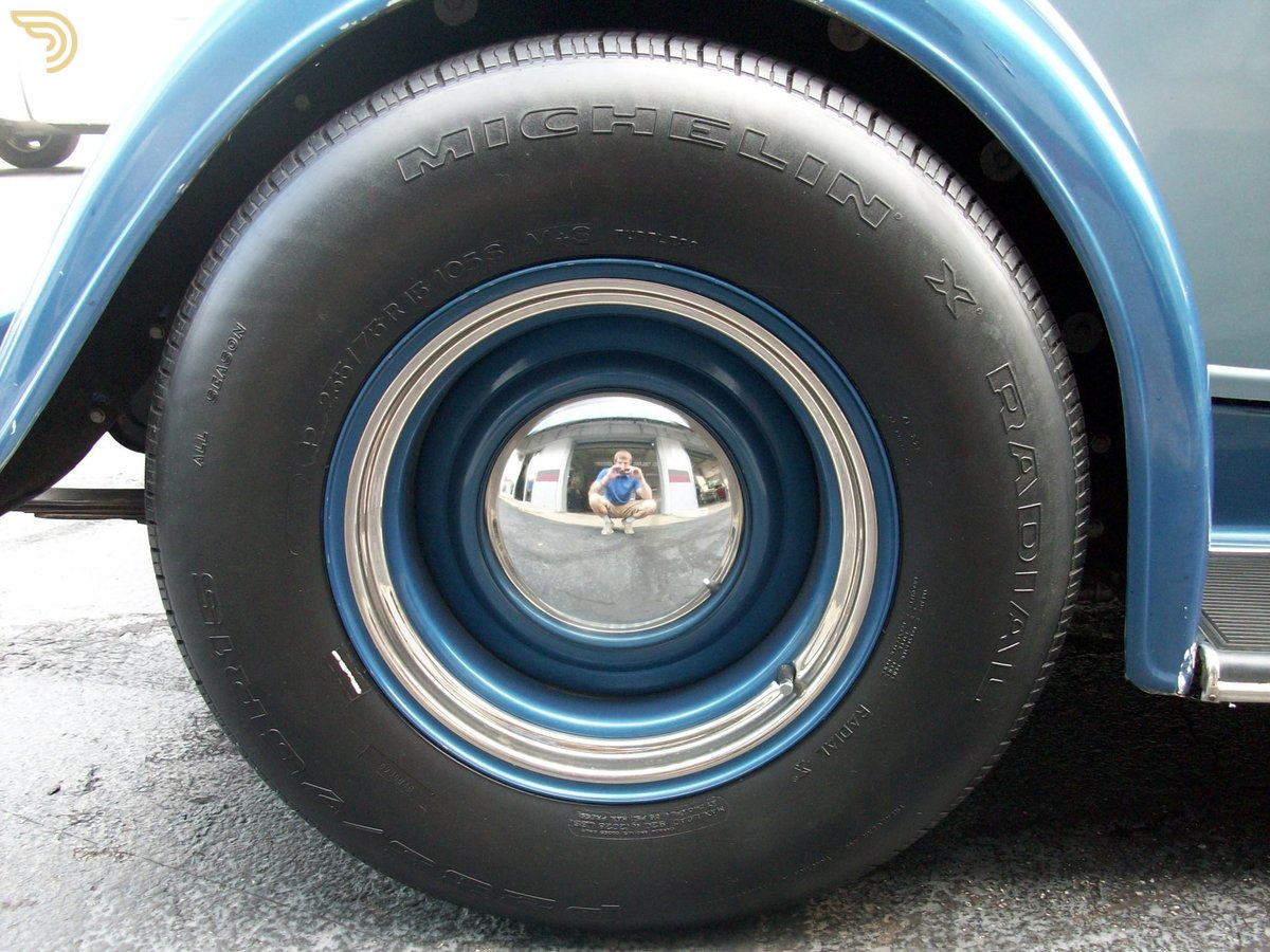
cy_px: 476
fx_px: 1247
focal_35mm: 34
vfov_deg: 41.8
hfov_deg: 54.0
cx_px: 635
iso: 90
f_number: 2.8
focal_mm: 5.7
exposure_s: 1/60
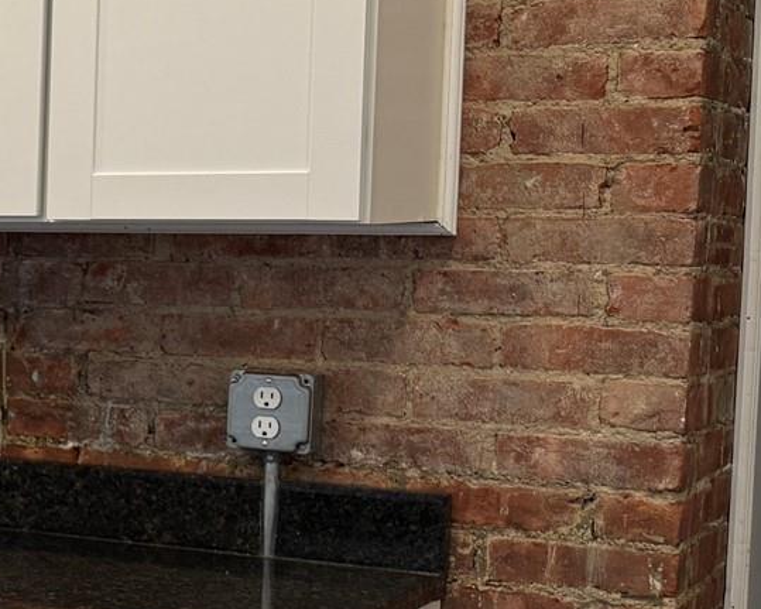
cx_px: -655
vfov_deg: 17.3
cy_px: 352
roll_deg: -0.6
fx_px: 2004
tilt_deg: -3.6
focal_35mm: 89
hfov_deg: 17.1
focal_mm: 6.76
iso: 125
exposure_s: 1/121
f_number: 1.78
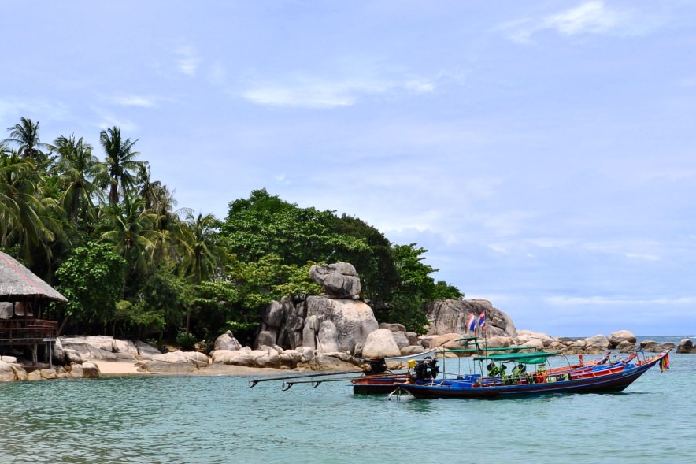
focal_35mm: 61
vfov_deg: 22.0
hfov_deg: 32.8
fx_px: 1179
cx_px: 302
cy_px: 359
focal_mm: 18
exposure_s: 1/250
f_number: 8
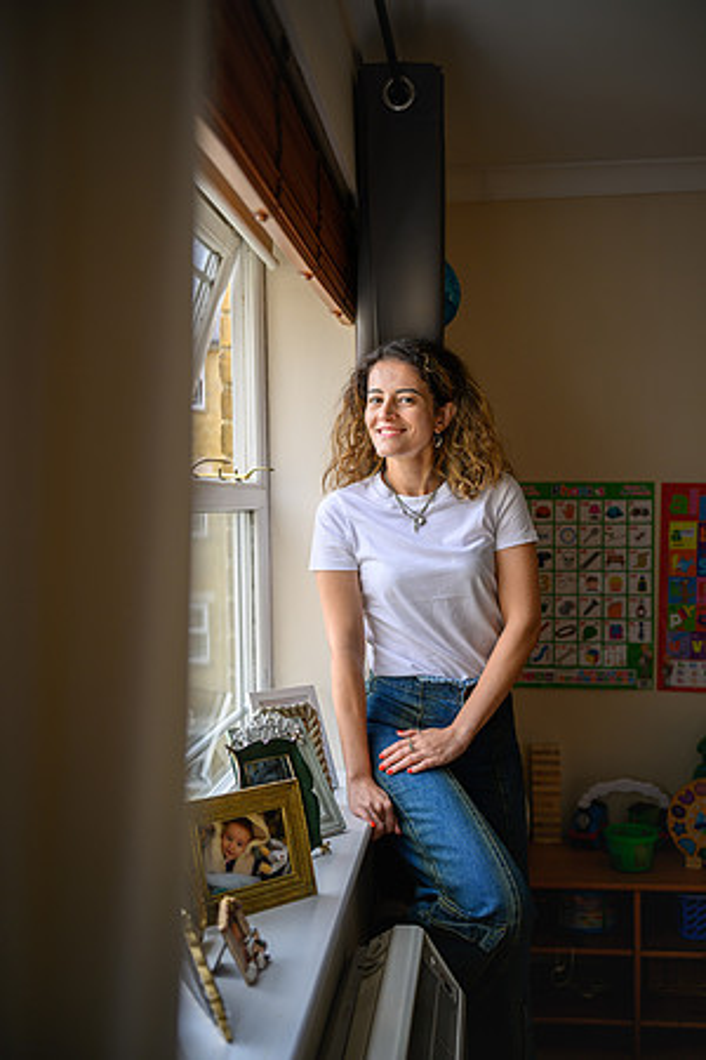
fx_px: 1030
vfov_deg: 54.4
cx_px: 353
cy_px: 530
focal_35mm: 35
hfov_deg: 37.9
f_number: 2
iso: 64
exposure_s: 1/125
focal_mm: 35
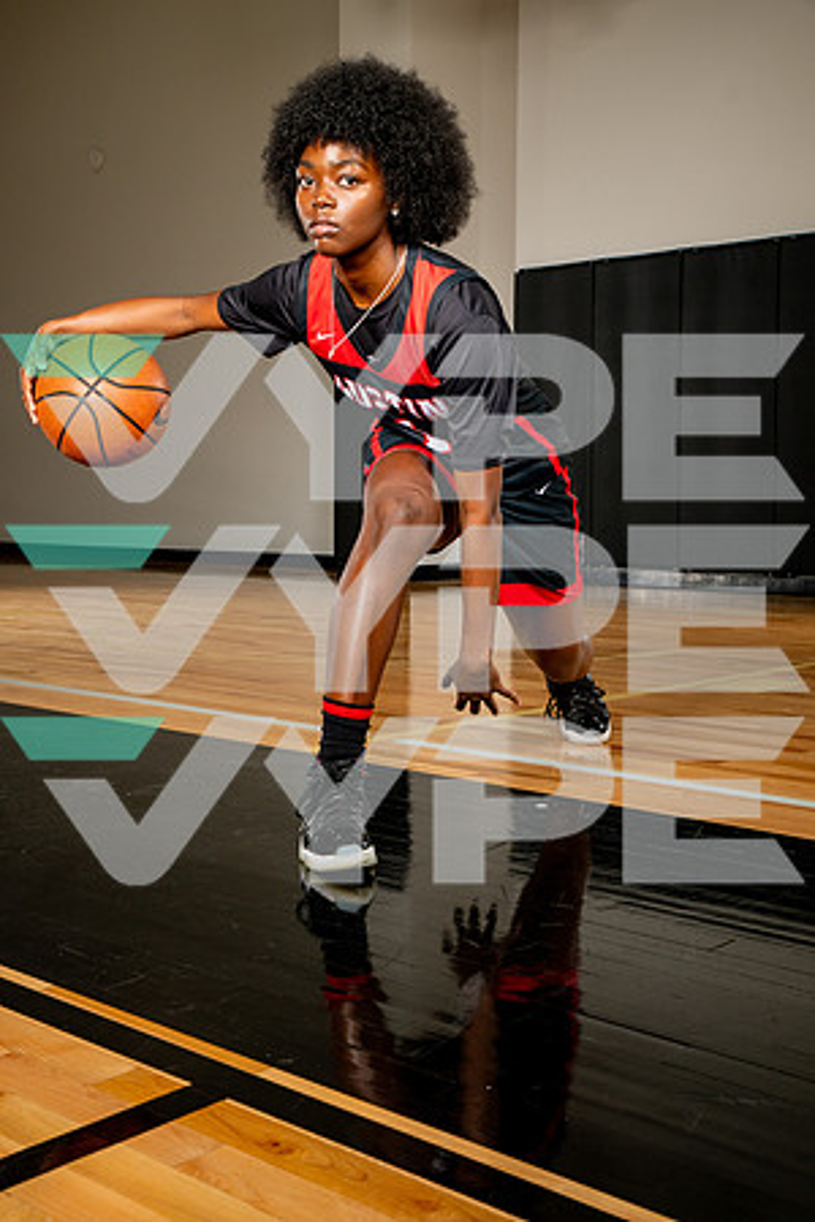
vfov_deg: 42.7
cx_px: 408
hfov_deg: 29.2
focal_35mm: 46
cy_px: 611
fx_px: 1562
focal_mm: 46
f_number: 8
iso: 250
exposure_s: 1/400
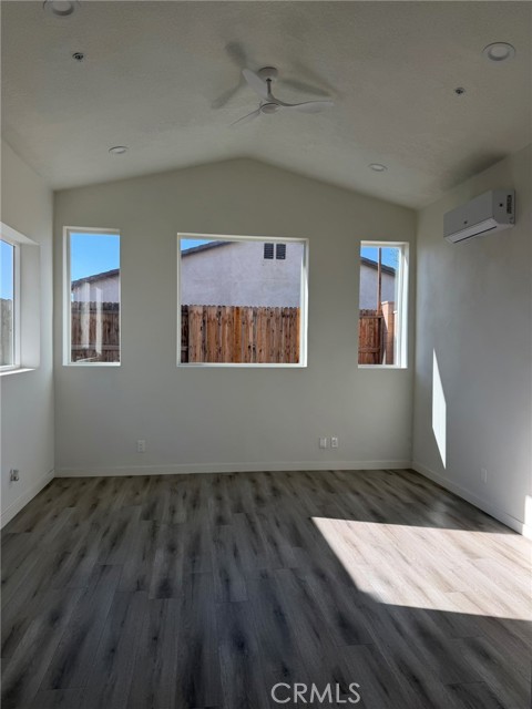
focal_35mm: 24
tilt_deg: -1.6
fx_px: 492
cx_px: 266
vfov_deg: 71.6
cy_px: 354
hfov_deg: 56.8
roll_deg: -2.6
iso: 80
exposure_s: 1/1005
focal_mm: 6.76
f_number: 1.78
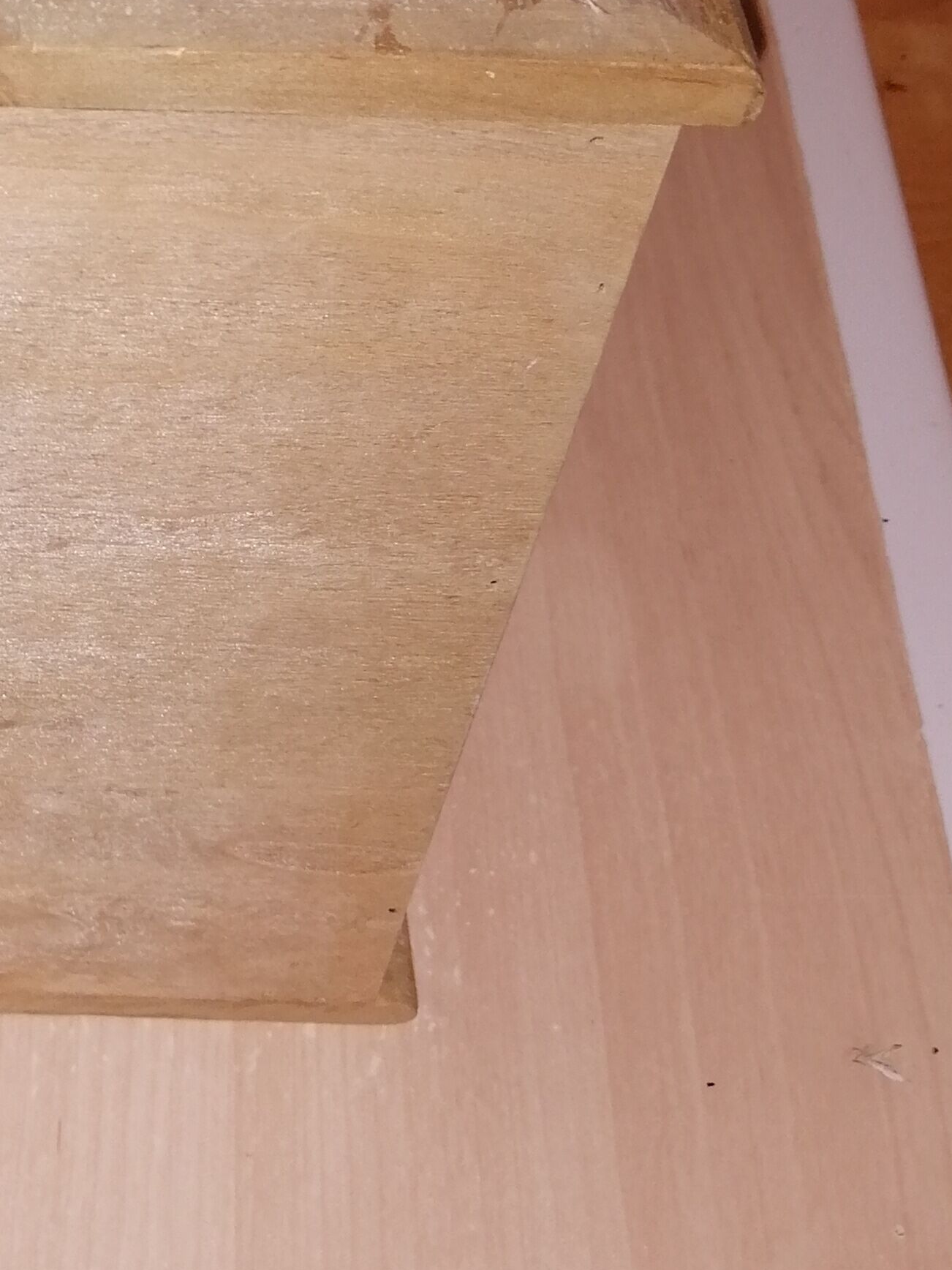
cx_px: -246
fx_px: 2530
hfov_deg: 19.8
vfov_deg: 27.0
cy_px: 85
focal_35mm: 69
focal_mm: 3.96
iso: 100
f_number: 1.8
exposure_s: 1/33.3
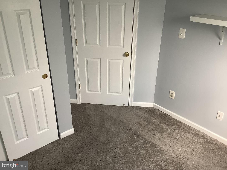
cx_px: 114
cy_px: 85
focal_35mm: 31
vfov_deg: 45.4
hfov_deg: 58.4
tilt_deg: -26.3
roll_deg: -0.4
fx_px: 203
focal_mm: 3.3
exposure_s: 1/60
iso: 50
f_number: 2.4
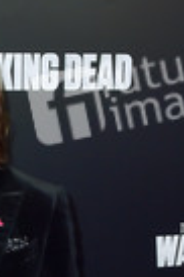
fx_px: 653
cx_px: -52
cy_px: 400
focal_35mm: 85
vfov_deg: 20.8
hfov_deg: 15.3
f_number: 5.6
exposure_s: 1/200
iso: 400
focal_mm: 29
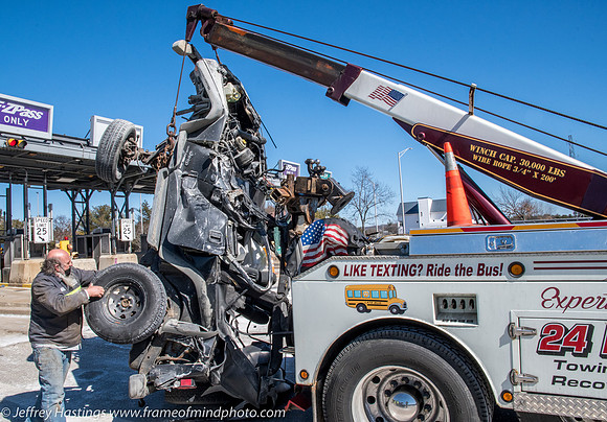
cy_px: 213
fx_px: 429
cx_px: 286
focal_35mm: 25
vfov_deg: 52.4
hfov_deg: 70.5
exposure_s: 1/250
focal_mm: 16
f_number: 20
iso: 400
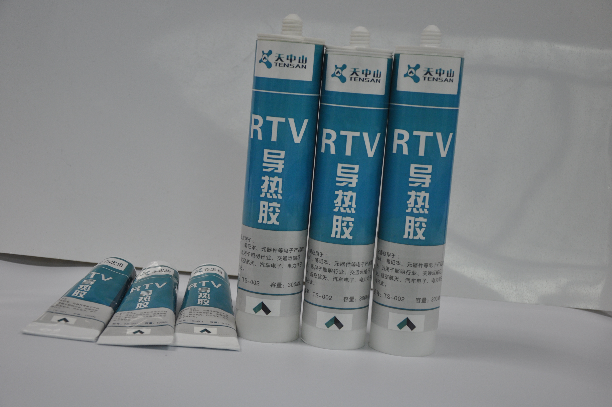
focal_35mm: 60
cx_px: 306
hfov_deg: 33.4
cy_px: 204
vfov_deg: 22.6
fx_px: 1019
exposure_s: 1/30
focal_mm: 40
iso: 400
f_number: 5.6
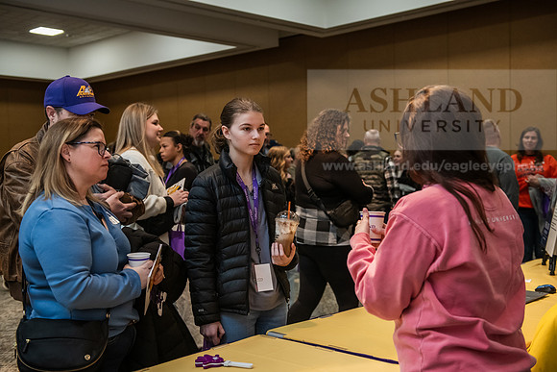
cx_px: 278
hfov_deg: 44.5
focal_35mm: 44
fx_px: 681
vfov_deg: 30.5
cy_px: 186
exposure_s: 1/200
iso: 2500
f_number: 3.5
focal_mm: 44
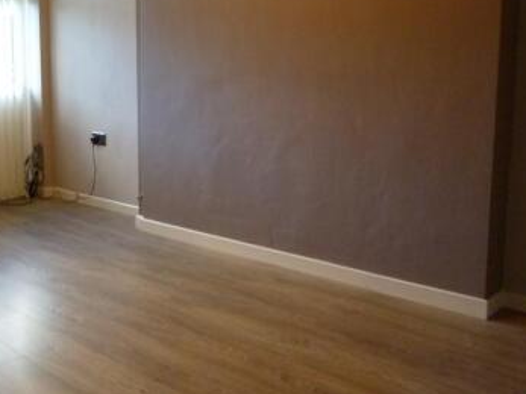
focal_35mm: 42
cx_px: 116
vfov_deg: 34.1
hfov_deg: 43.0
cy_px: 139
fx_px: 638
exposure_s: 1/25
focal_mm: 4.5
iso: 400
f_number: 3.1
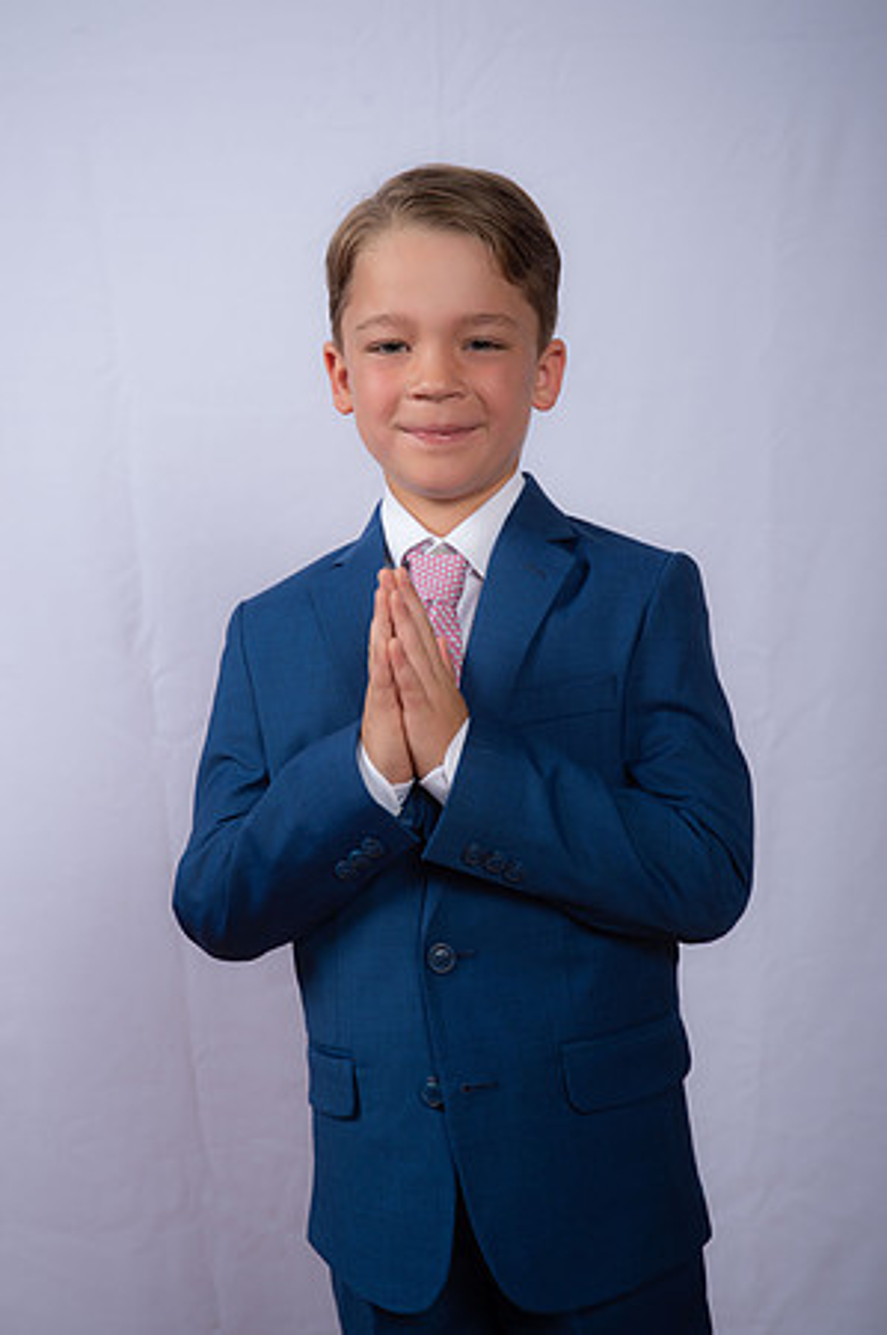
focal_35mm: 66
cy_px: 668
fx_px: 2445
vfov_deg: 30.5
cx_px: 444
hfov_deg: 20.6
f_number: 8
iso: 250
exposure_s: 1/160
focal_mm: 66
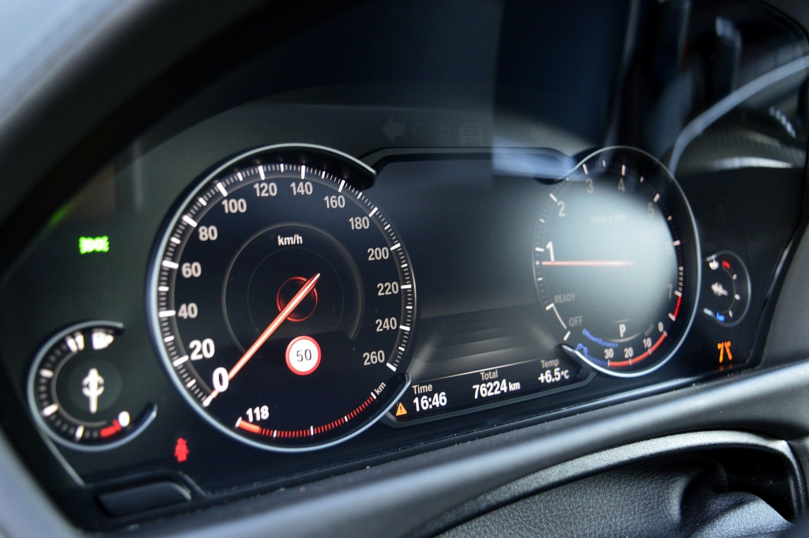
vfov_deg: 36.8
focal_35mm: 36
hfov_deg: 53.2
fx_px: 808
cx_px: 404
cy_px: 269
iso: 800
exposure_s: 1/13
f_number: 4
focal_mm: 24
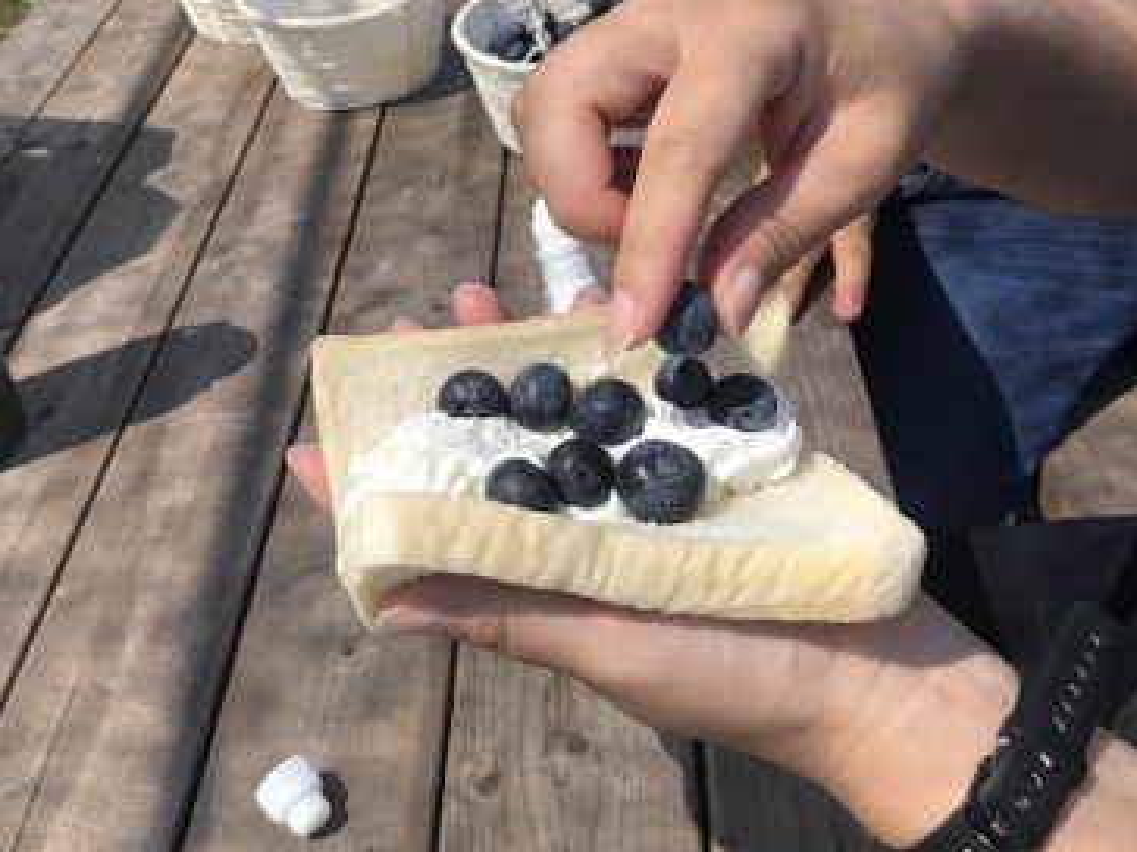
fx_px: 1215
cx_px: 448
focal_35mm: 37
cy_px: 338
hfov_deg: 49.8
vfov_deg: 38.5
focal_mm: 3.99
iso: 20
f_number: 1.8
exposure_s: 1/787
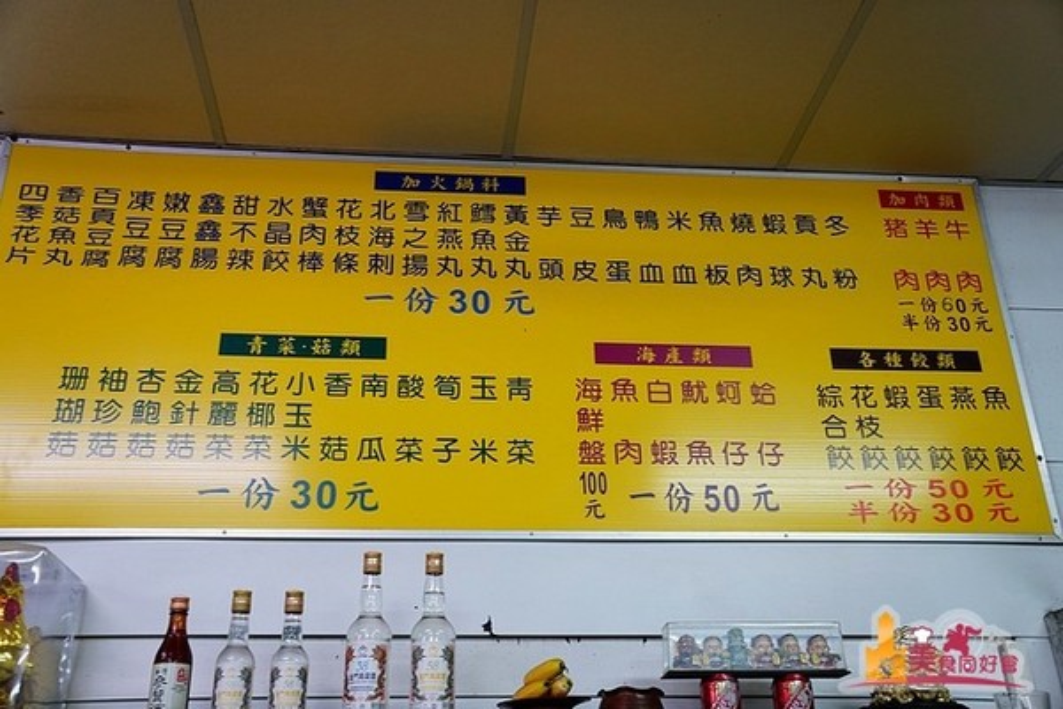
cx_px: 532
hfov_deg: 53.1
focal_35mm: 36
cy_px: 354
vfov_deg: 36.9
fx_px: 1063
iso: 500
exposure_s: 1/40
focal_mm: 24
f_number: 5
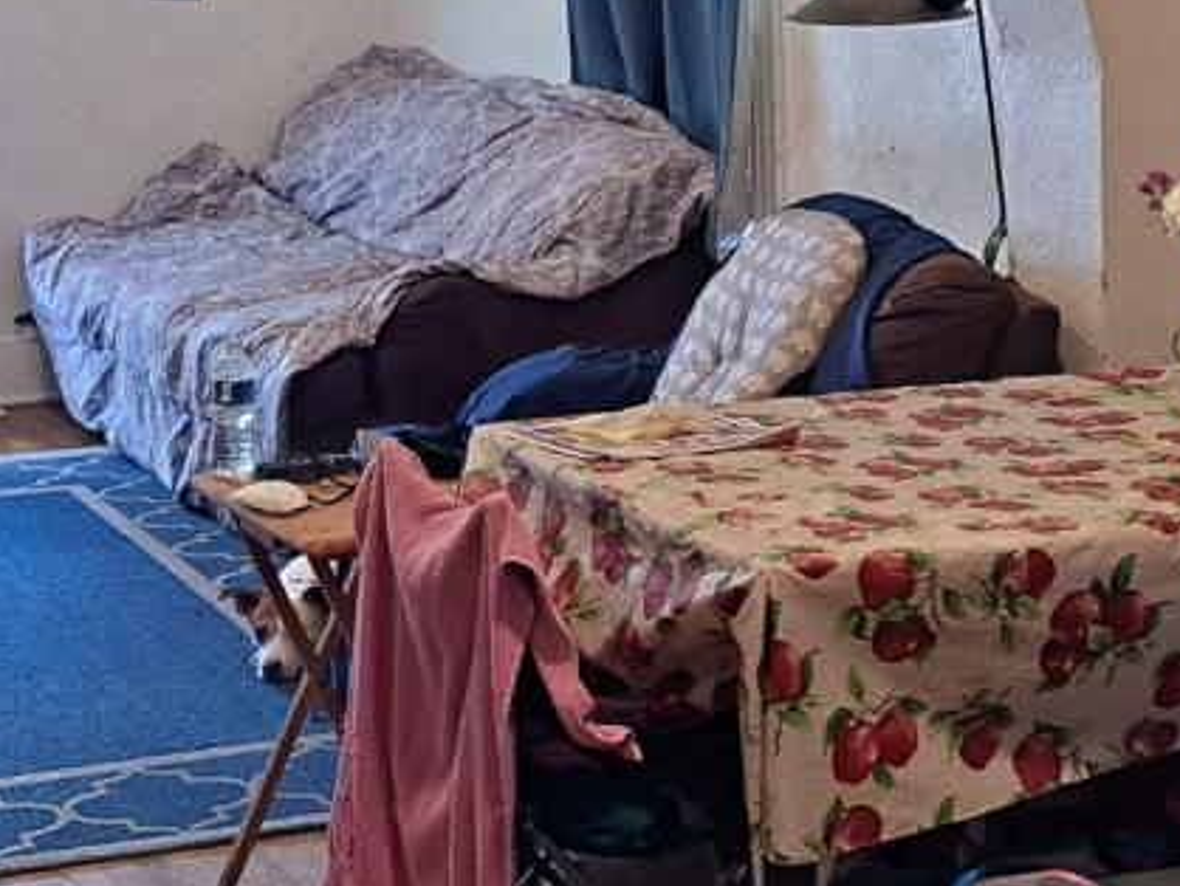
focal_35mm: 86
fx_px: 2933
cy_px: 63
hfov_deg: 22.6
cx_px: 391
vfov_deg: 16.9
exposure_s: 1/60
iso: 250
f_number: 1.8
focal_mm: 5.23
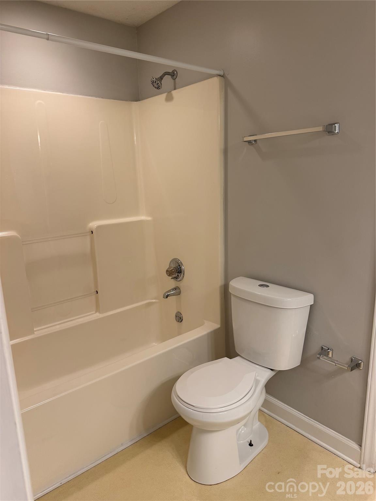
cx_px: 188
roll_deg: +1.5
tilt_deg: -12.8
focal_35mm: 24
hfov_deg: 56.8
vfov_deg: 71.6
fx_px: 348
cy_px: 250
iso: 125
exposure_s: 1/60
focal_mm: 6.76
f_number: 1.78
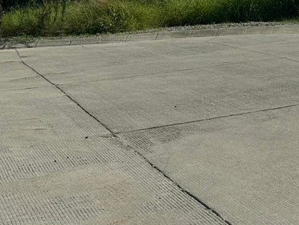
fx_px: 743
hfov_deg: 21.5
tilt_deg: +10.0
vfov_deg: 15.2
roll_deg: +1.5
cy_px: -164
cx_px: 337
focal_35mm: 86
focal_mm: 6.86
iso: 80
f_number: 1.78
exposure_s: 1/18519
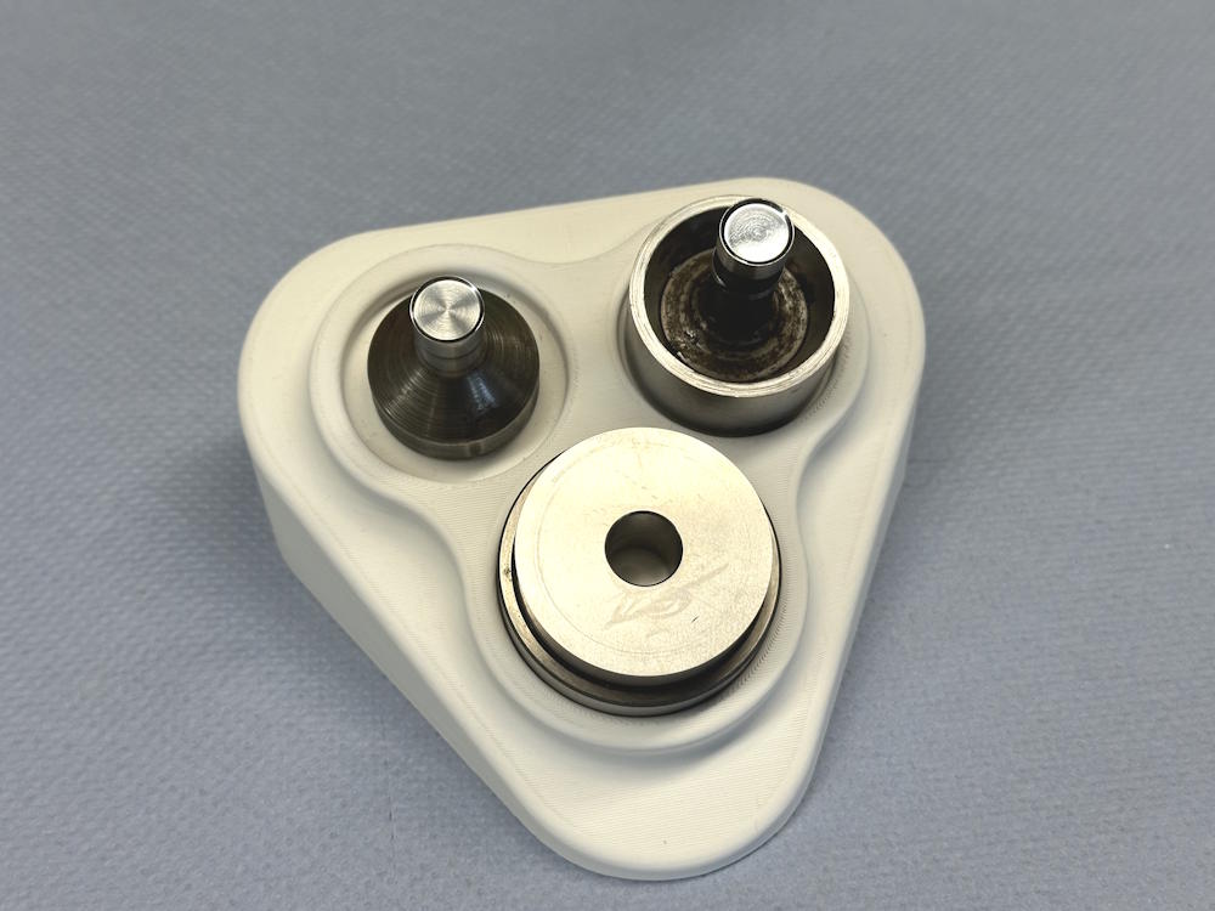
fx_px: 1685
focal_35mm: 48
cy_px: 456
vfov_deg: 30.3
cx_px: 608
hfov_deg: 39.7
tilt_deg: -51.6
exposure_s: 1/181
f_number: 1.78
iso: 50
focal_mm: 6.86
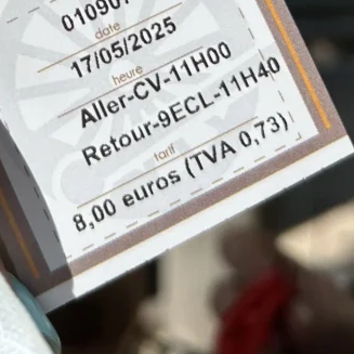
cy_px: -129
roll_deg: +4.9
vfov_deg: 21.3
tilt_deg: +0.0
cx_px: 38
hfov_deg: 23.4
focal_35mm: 72
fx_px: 833
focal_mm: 5.7
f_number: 1.5
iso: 50
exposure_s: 1/4831
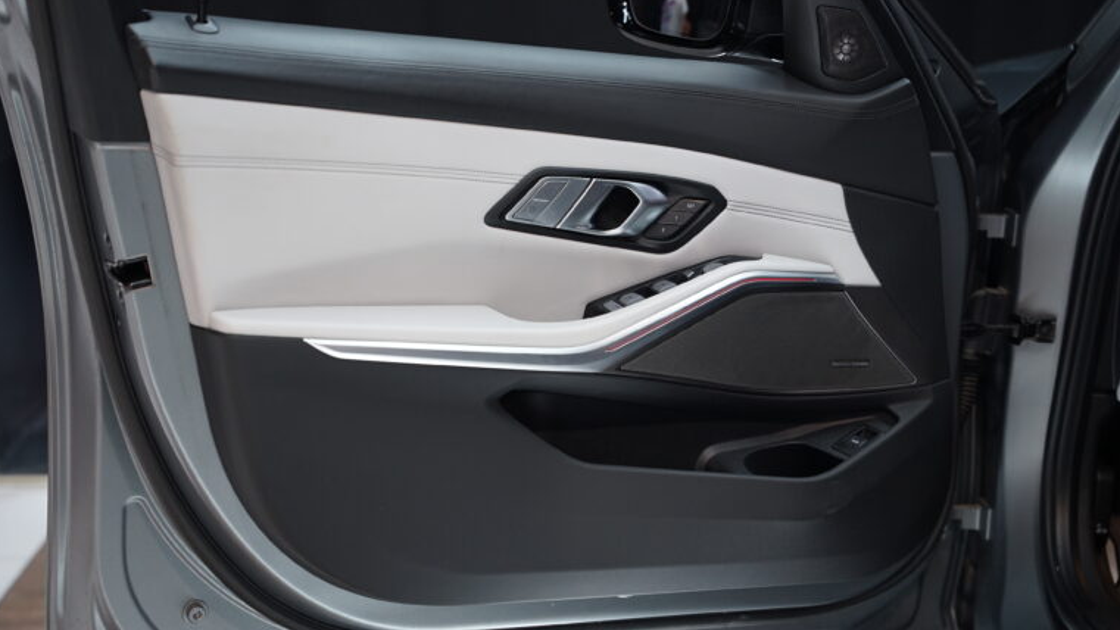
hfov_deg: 28.6
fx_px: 2198
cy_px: 347
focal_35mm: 74
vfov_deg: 16.3
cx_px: 556
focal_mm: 70
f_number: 2.8
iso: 800
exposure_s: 1/80
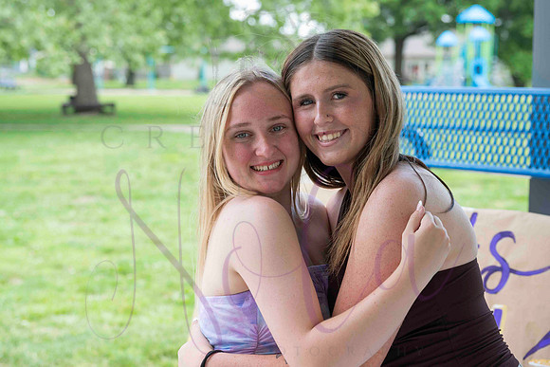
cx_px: 264
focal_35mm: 62
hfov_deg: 32.2
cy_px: 176
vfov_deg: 21.8
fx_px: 952
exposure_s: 1/500
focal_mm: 59
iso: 400
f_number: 4.5
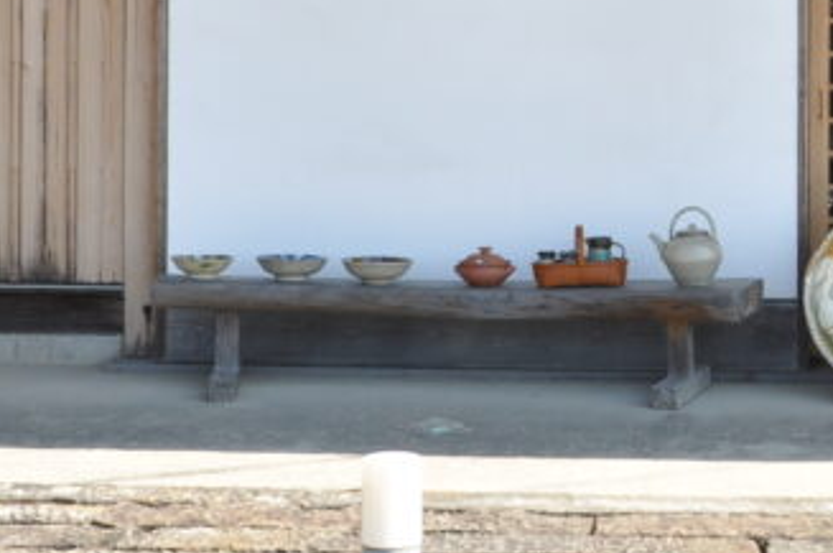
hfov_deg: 22.6
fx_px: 2033
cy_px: -65
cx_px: 749
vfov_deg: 15.1
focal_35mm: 88
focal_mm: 16
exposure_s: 1/100
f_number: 10
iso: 200
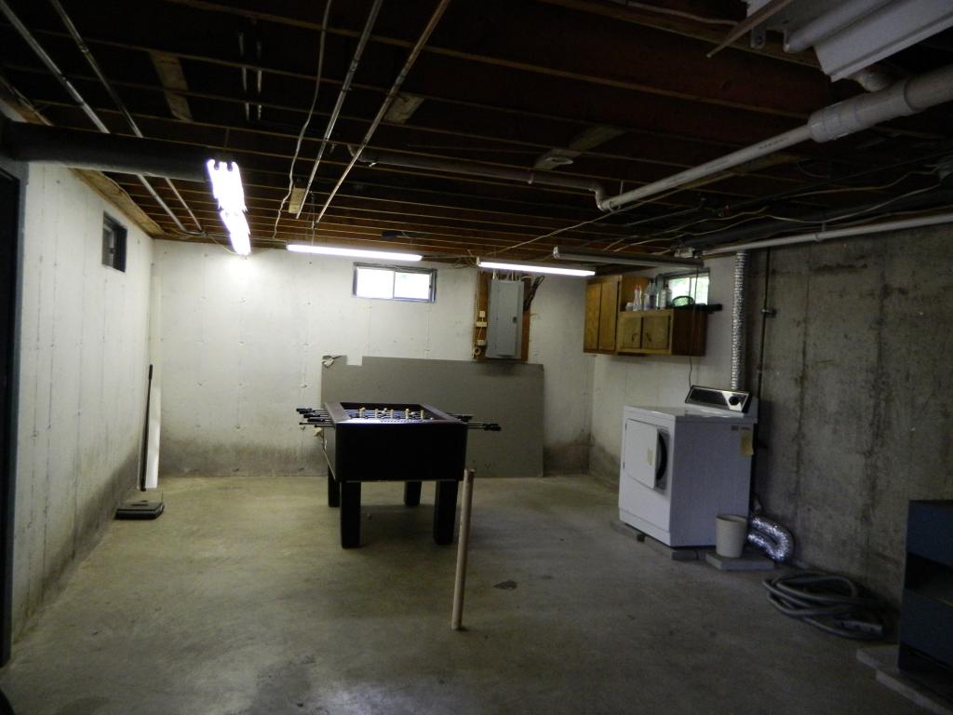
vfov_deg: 54.9
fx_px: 688
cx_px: 476
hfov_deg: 69.4
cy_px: 358
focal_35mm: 25
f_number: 3.1
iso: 400
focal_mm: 4.5
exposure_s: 1/50
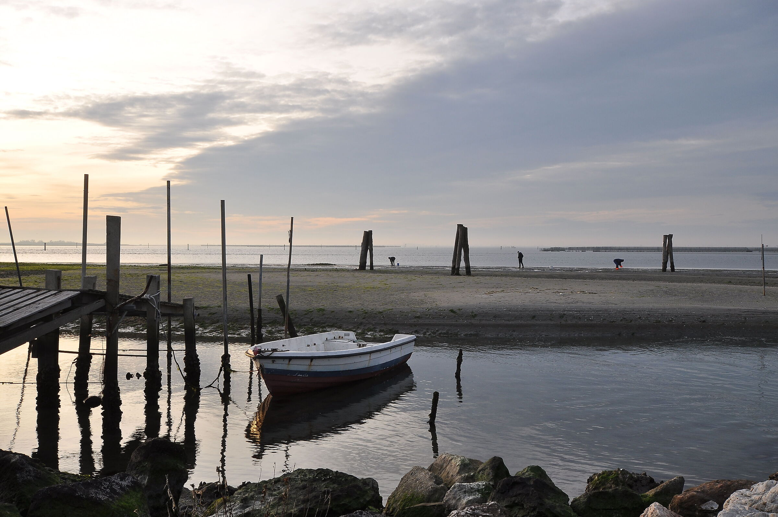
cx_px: 389
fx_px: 777
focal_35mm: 36
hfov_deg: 53.2
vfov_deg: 36.8
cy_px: 258
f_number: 14
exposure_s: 1/50
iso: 200
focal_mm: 24
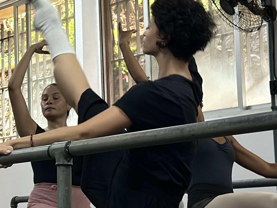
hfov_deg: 12.9
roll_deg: +0.3
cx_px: -61
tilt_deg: +10.9
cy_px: 21
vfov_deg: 9.9
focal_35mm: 149
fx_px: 1192
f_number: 1.78
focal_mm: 6.86
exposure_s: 1/60
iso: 200
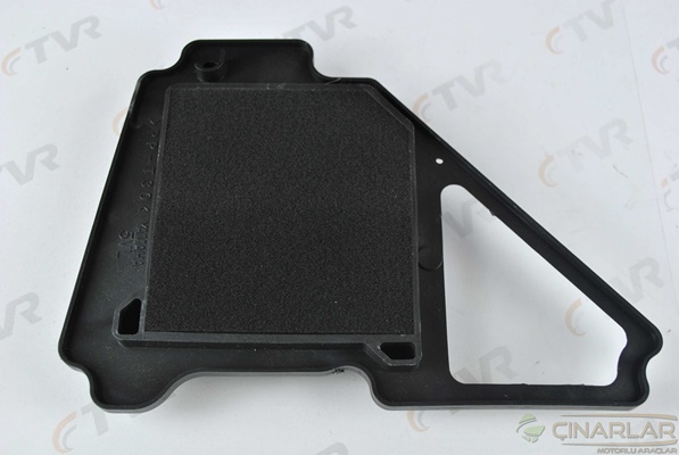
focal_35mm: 45
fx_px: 850
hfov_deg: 43.5
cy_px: 228
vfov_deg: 30.0
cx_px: 340
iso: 200
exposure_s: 1/15
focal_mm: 30
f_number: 5.6
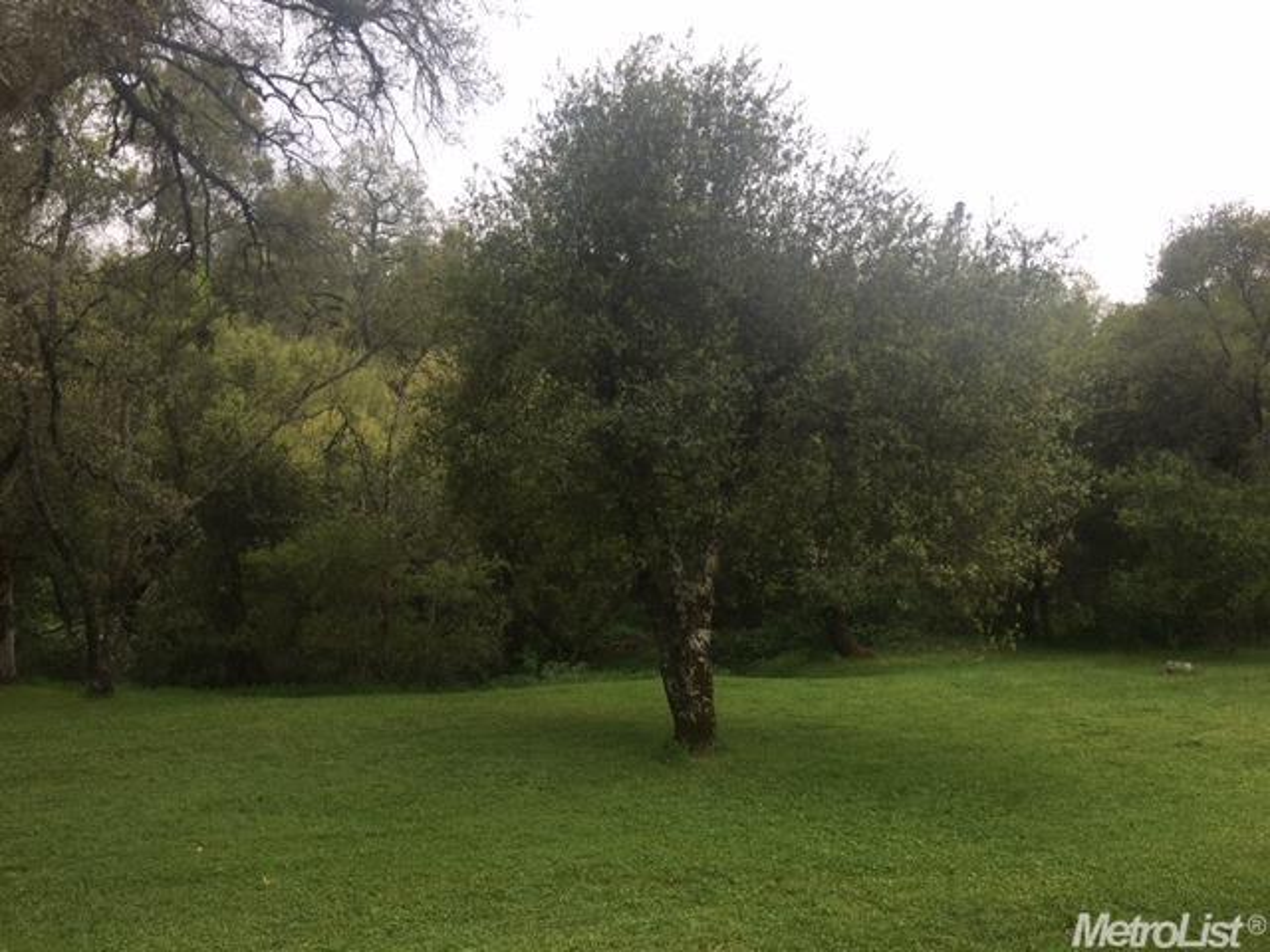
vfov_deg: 48.2
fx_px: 1064
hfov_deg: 61.7
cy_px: 476
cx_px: 635
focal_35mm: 29
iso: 25
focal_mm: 4.15
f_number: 2.2
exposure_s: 1/184
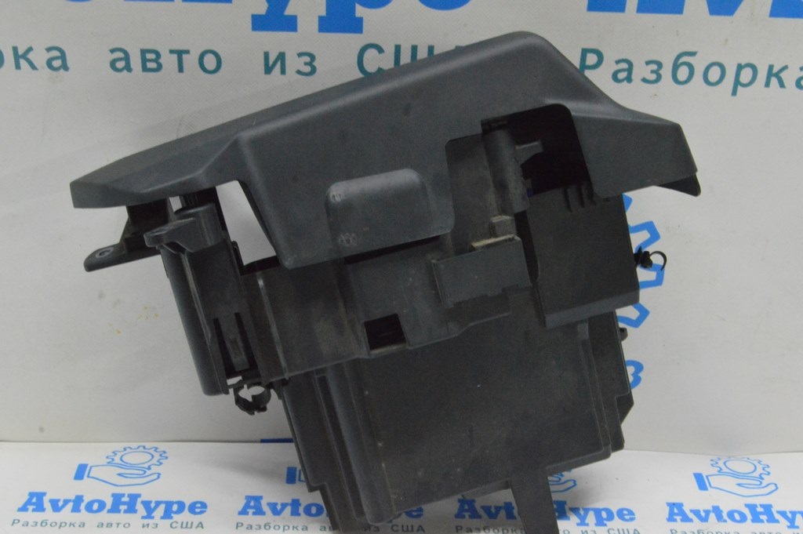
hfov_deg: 37.9
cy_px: 267
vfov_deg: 25.7
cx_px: 402
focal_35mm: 52
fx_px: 1170
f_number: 20
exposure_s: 1/20
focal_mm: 35
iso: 6400
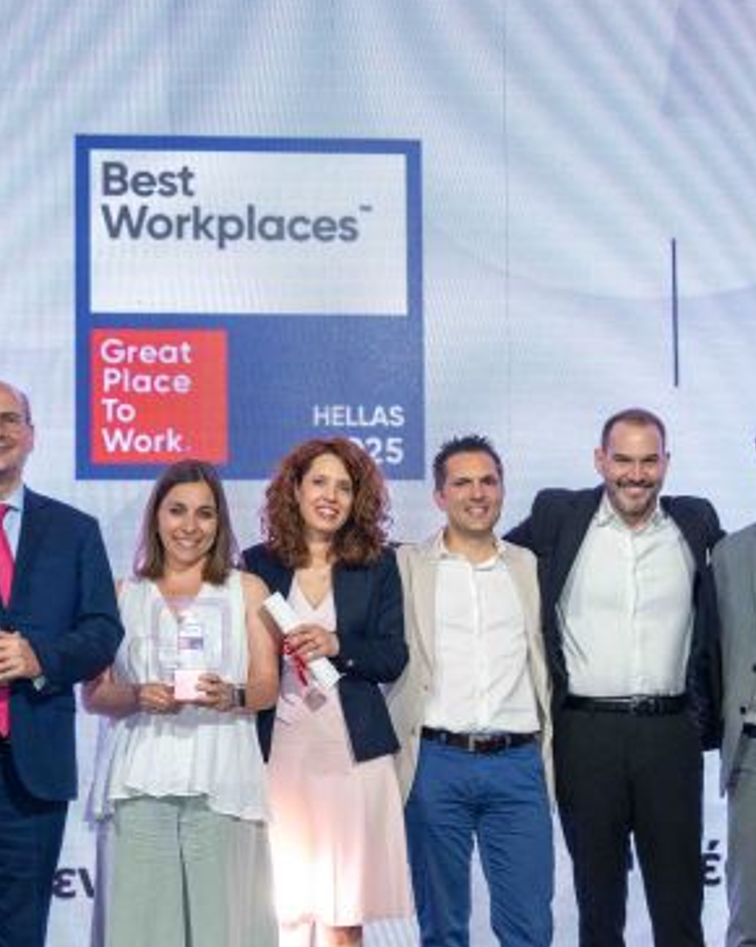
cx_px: 323
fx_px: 1735
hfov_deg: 24.6
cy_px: 639
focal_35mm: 62
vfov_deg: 30.3
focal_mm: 30
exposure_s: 1/200
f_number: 5.6
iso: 2000
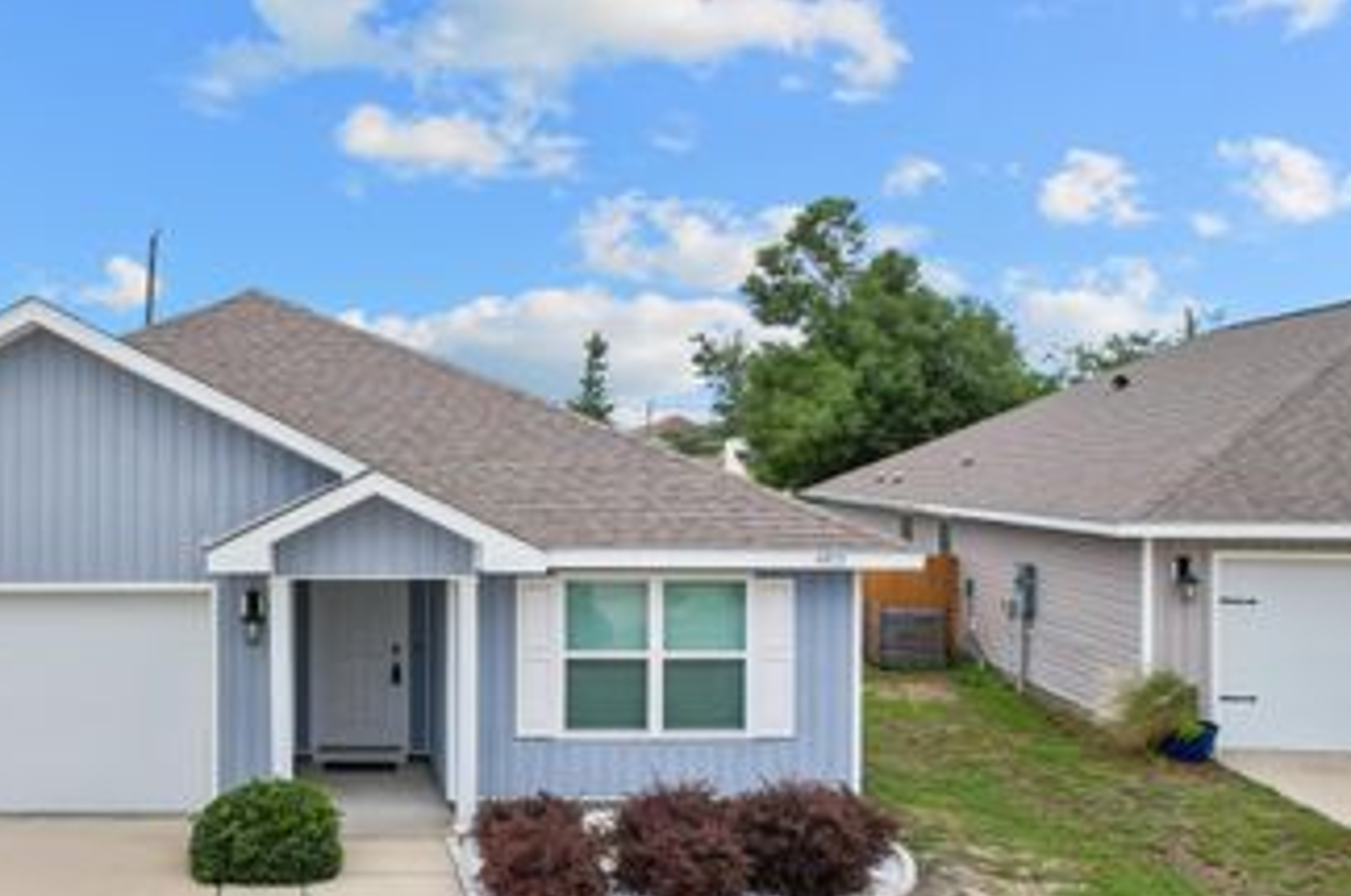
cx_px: 321
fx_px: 1274
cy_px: 690
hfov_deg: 53.1
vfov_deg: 37.6
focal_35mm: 34
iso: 100
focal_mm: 8.38
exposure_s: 1/1250
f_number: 2.8
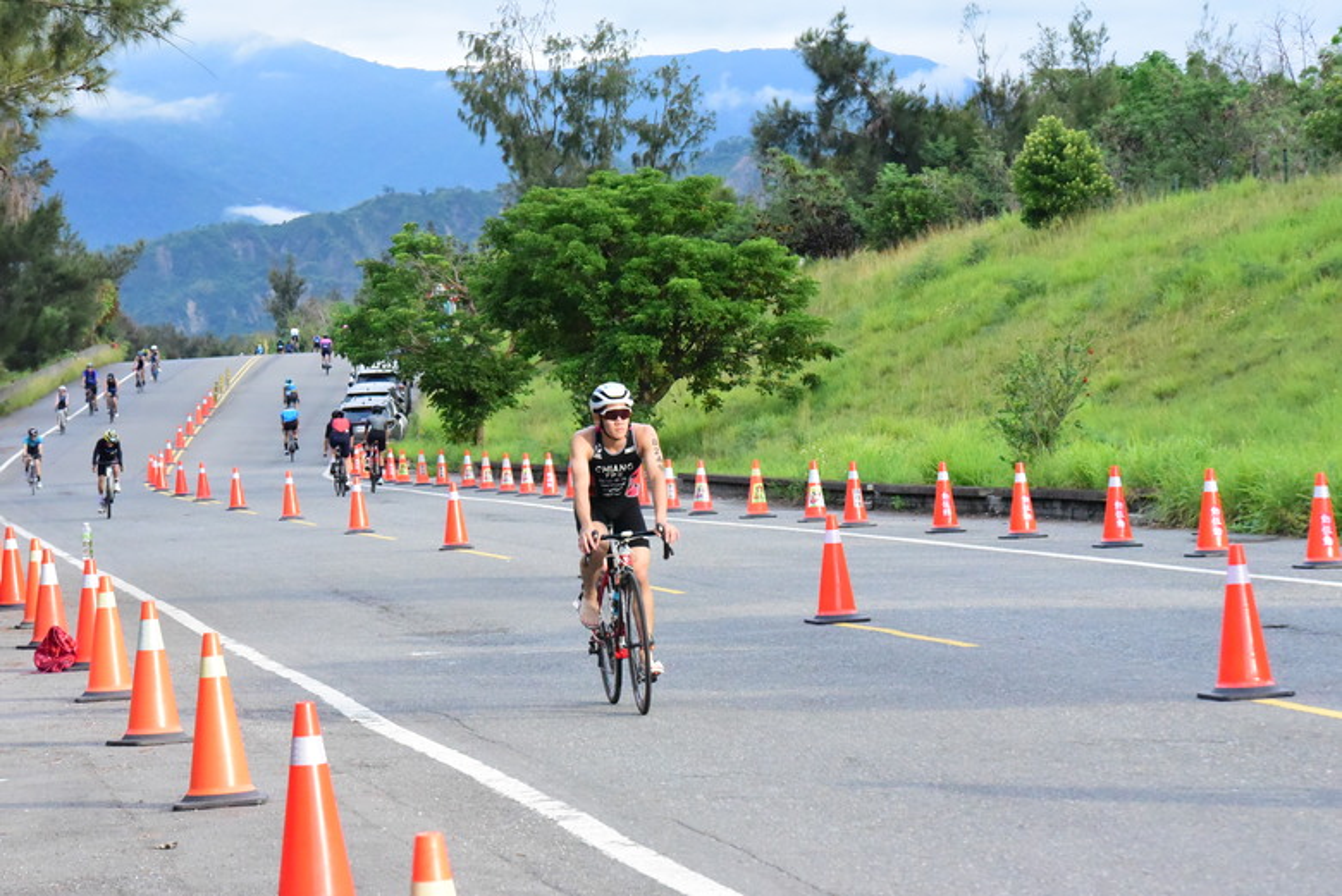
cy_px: 448
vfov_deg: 10.2
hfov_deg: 15.2
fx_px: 5035
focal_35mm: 135
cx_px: 671
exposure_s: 1/2000
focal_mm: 135
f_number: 11
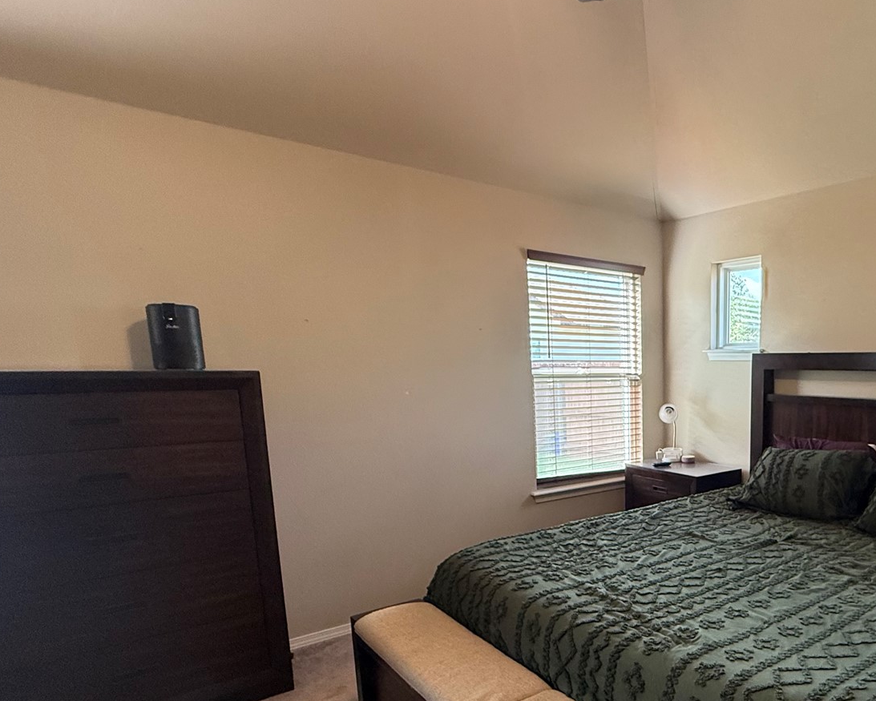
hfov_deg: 63.2
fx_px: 622
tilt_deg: -8.9
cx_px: 720
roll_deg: -0.8
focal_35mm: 24
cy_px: 462
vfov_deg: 57.6
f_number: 2.2
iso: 320
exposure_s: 1/120
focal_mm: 2.22
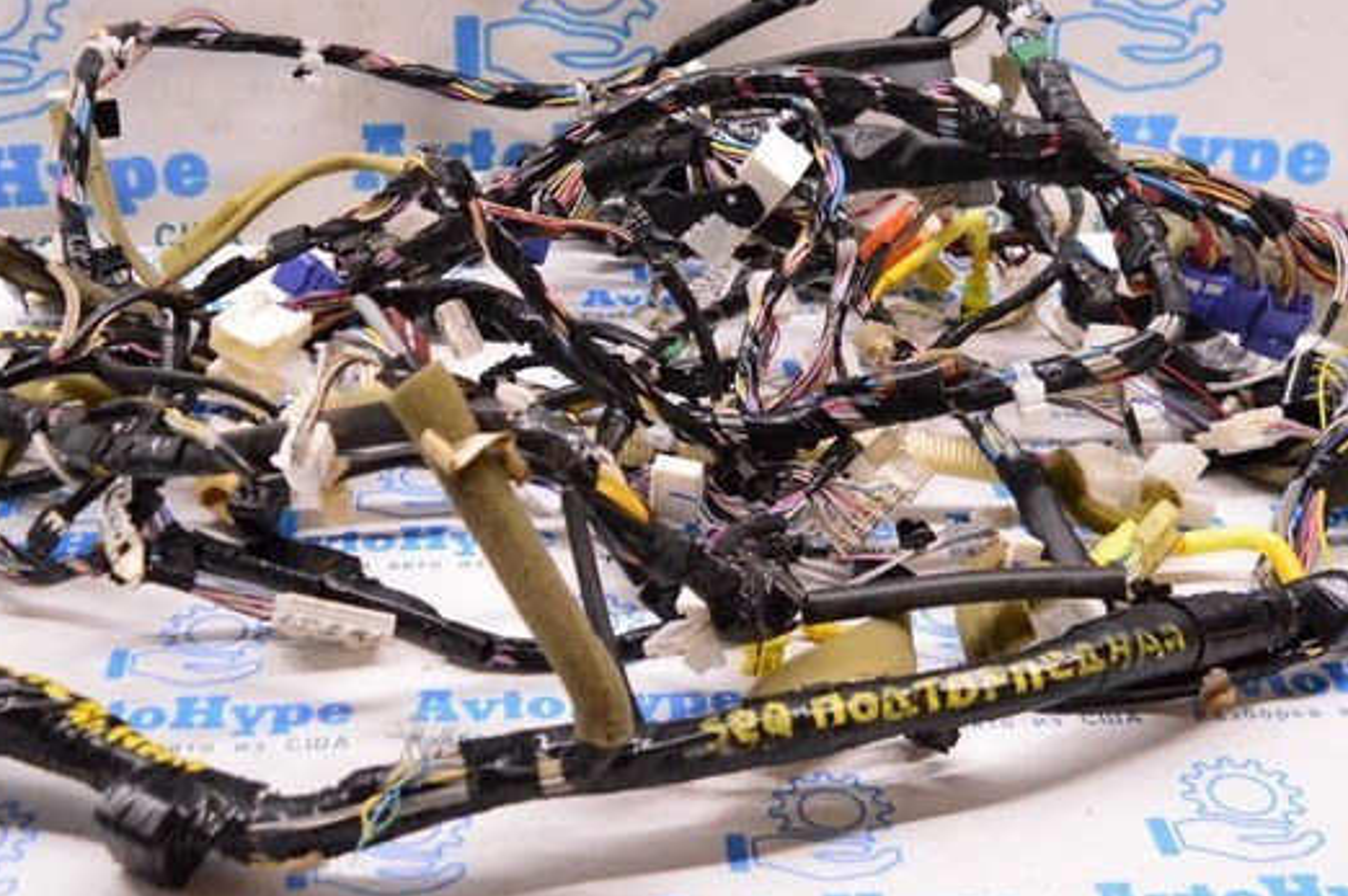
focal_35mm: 53
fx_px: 1983
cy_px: 213
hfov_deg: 37.5
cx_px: 607
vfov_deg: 25.1
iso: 3200
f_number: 3.5
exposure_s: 1/320
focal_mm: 18
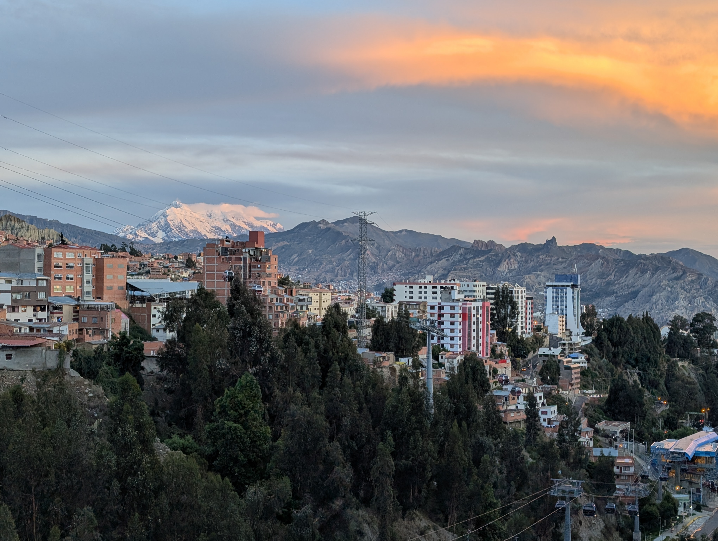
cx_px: 359
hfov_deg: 38.9
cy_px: 270
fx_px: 1018
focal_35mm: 49
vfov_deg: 29.7
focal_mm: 6.9
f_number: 1.68
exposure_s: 1/51.6
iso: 21
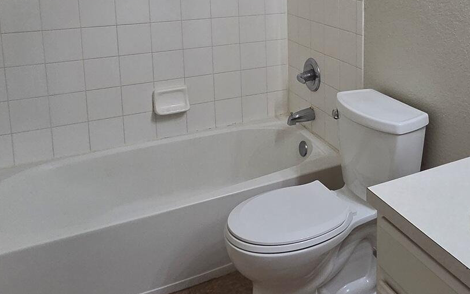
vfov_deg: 34.6
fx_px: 436
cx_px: 345
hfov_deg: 54.4
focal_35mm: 34
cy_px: 14
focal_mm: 2.2
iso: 250
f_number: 2.2
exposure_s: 1/120
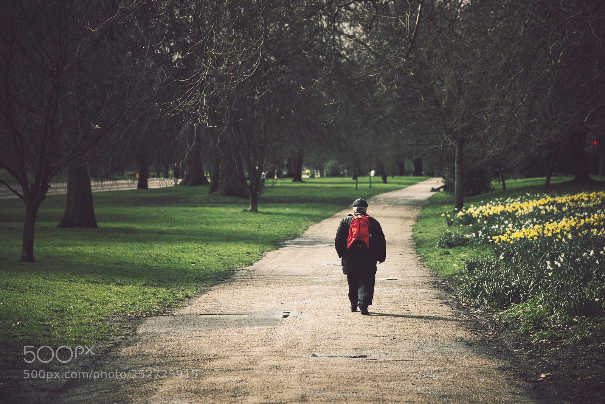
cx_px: 302
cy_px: 202
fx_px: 2017
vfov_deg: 11.4
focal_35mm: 120
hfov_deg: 17.1
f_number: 4
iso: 250
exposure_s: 1/1000
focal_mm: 120
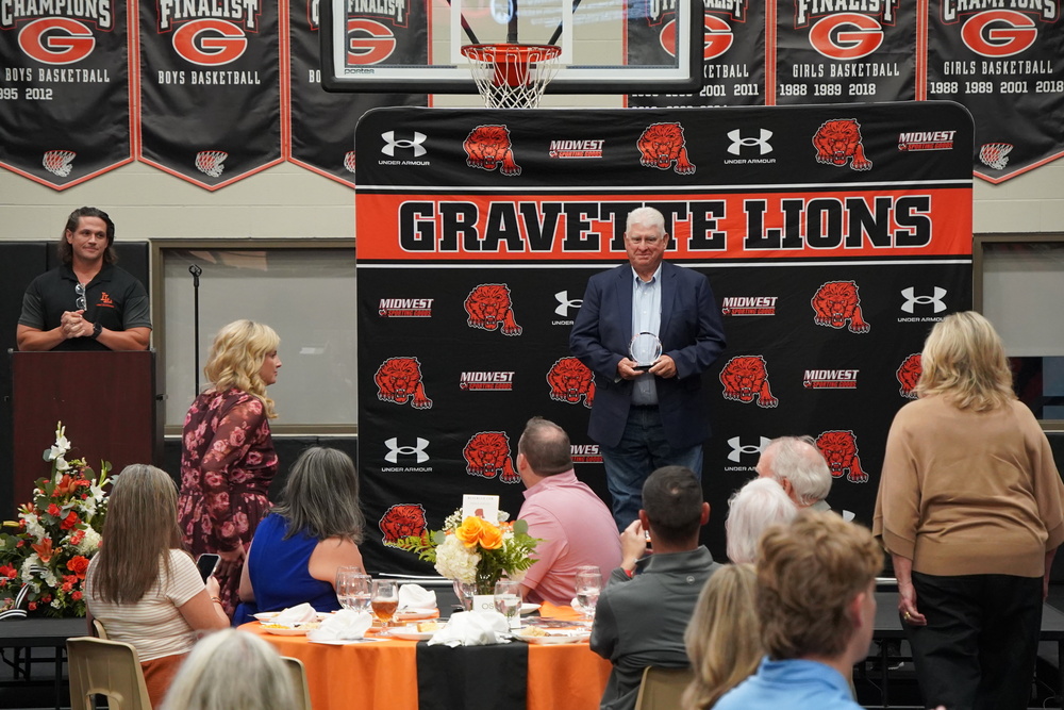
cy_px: 355
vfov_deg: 11.7
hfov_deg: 17.5
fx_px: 3458
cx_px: 532
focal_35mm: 117
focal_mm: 78
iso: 4000
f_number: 5
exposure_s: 1/160
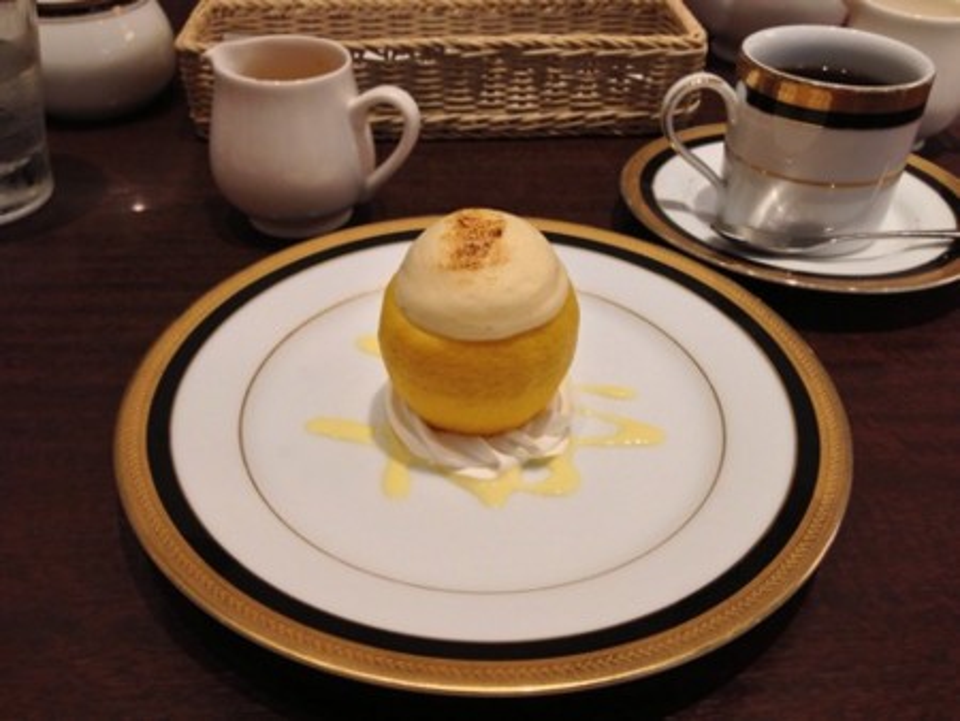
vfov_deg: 43.0
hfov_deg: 55.3
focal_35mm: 33
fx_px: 916
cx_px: 480
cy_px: 360
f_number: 2.4
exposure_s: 1/20
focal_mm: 4.13
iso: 100
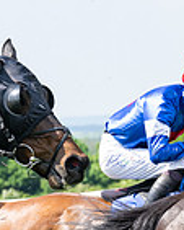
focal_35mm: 385
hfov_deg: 4.0
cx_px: 292
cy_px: 248
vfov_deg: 5.0
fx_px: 2618
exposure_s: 1/2000
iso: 400
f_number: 4
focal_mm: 70
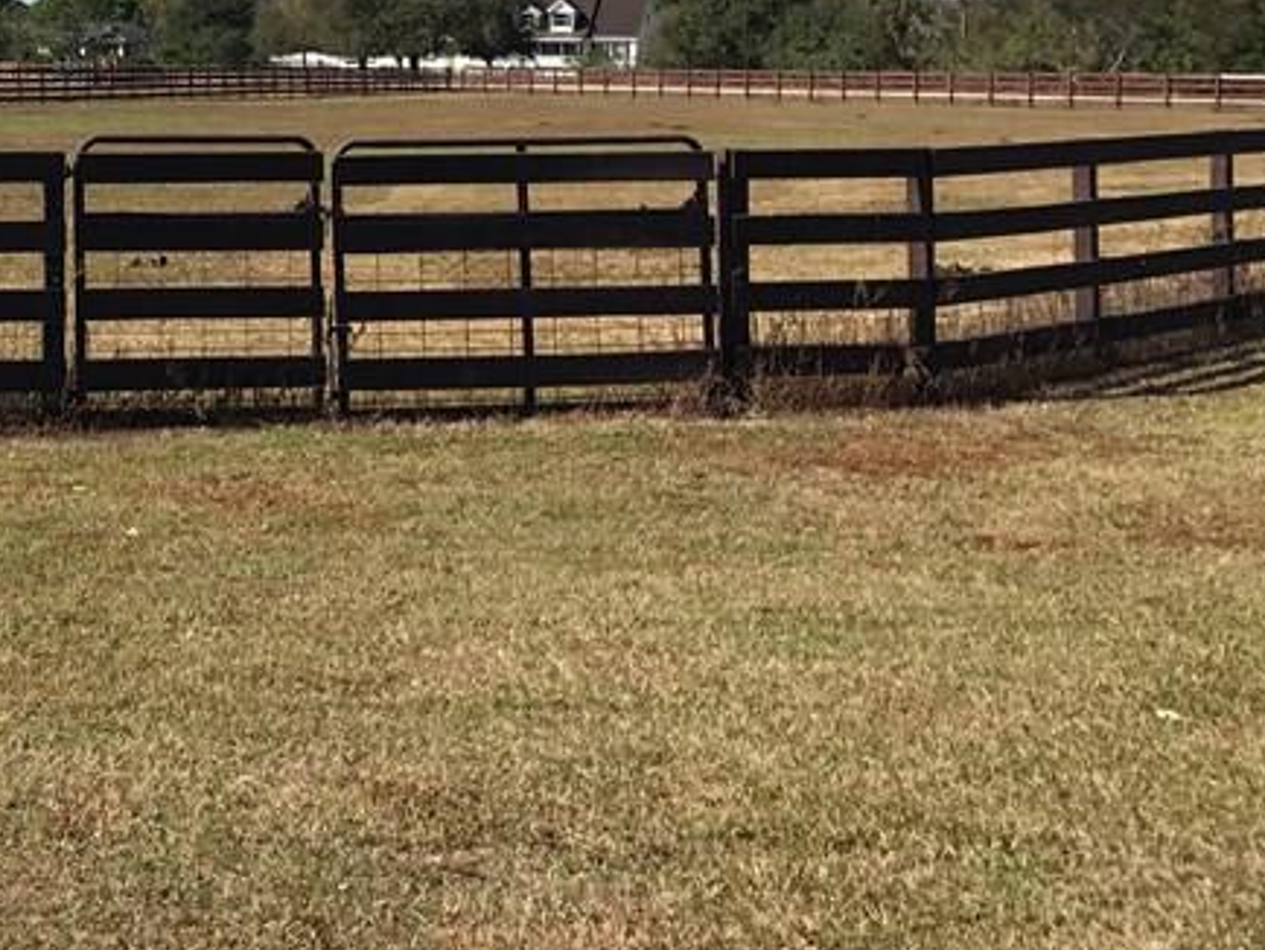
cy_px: -79
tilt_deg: +4.0
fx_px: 2413
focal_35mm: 66
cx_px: -114
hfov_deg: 27.0
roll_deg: -1.6
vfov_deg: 21.2
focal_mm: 3.99
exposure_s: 1/2591
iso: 20
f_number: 1.8
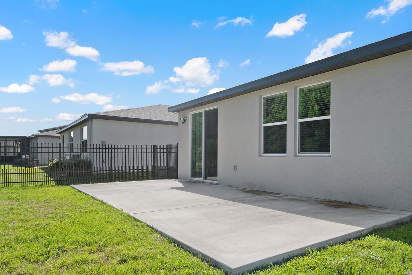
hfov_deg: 73.4
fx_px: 275
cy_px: 146
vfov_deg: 53.1
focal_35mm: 24
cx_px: 232
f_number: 5.6
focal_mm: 21
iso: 250
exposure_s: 1/500
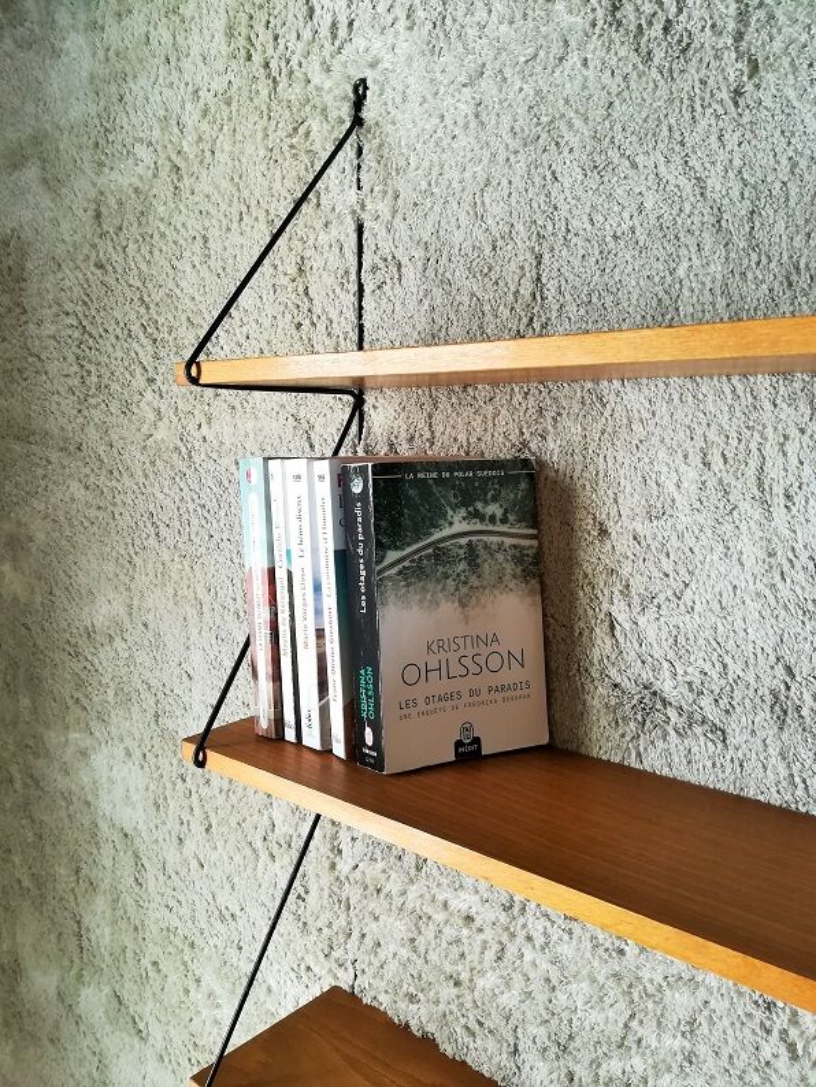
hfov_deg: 53.1
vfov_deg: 67.3
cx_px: 408
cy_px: 544
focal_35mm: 26
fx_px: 817
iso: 100
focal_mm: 3.83
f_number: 2.2
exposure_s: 1/30
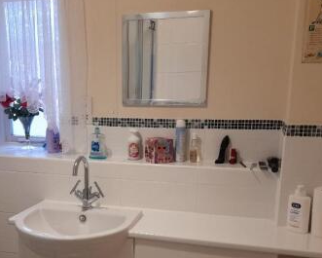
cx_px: 126
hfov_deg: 42.6
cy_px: 191
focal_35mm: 43
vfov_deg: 34.2
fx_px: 410
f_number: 2
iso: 200
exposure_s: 1/50
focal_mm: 4.6
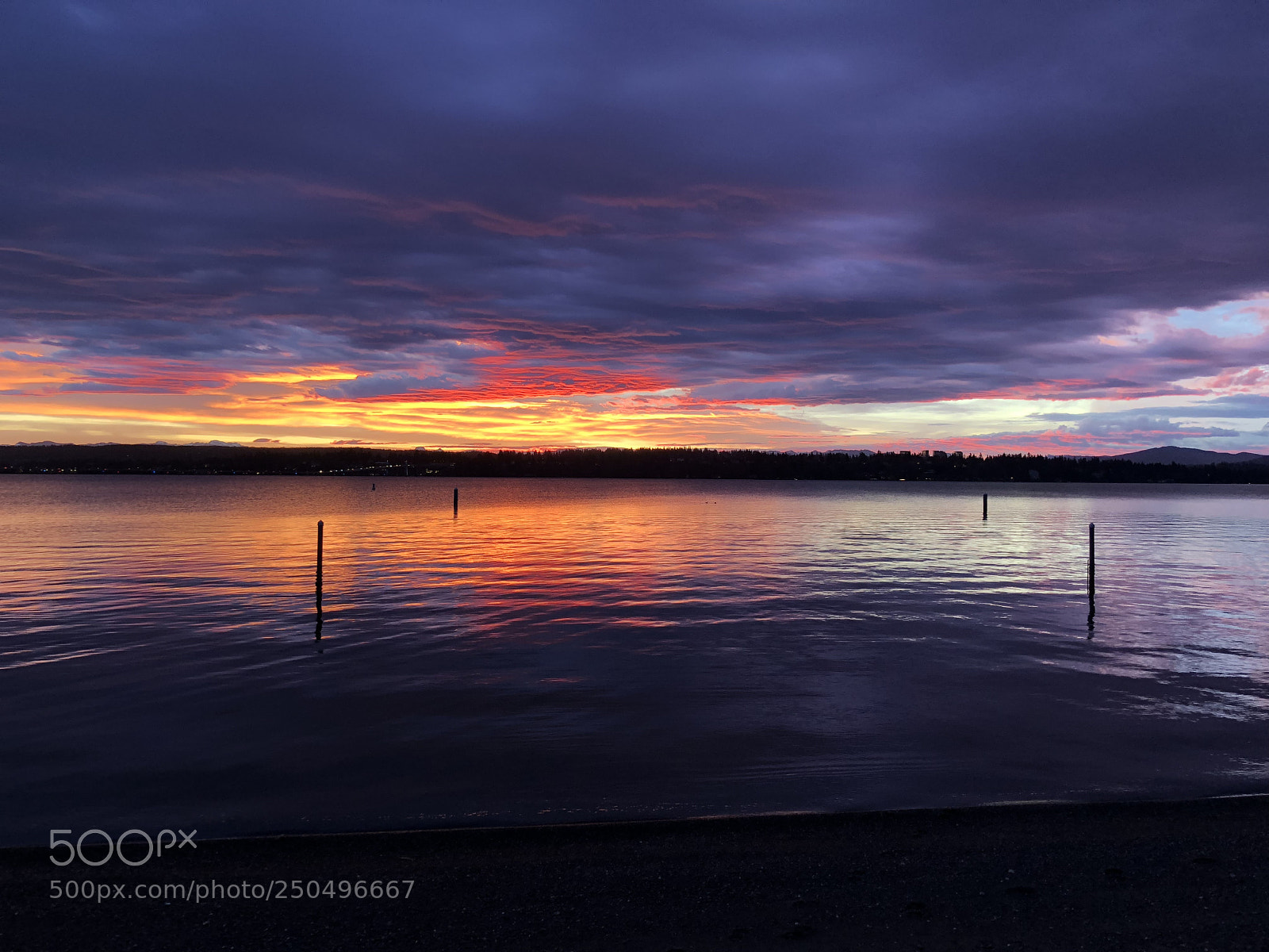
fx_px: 1026
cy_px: 476
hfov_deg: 63.4
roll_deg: -0.4
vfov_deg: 49.7
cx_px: 634
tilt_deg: -0.2
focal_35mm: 28
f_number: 1.8
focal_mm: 4
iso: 160
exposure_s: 1/40
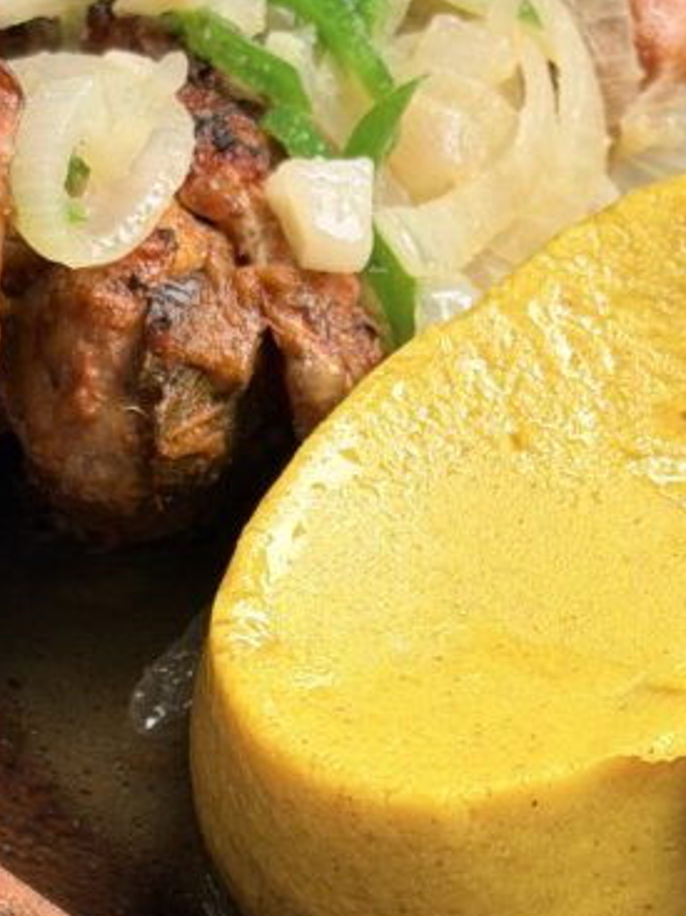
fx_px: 3543
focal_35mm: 134
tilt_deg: -42.5
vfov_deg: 14.7
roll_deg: -1.6
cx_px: 412
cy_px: 714
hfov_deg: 11.1
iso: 64
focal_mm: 6.76
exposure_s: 1/413
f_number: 1.78
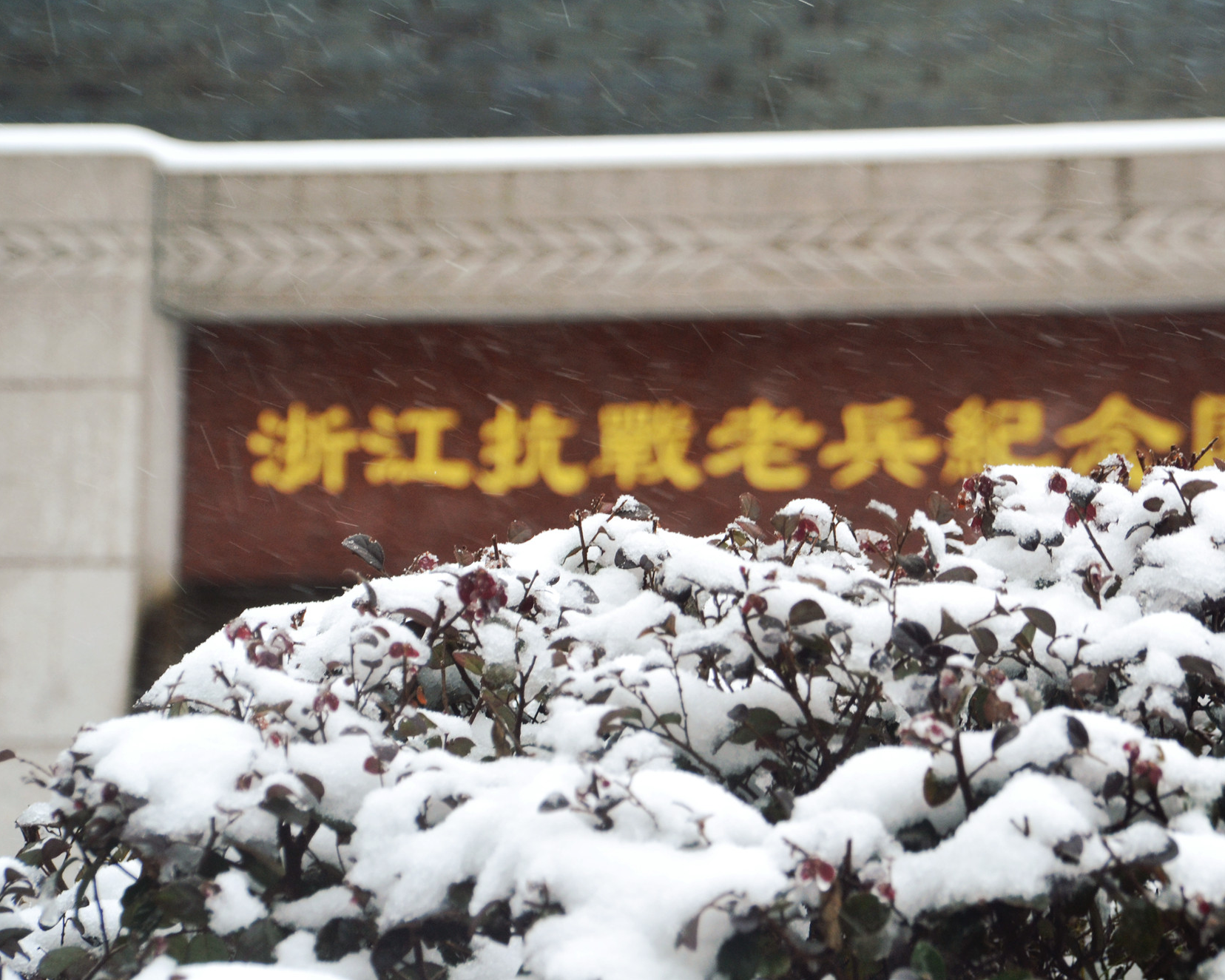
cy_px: 488
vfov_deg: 8.3
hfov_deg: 10.3
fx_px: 6780
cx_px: 636
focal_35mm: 187
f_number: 5.3
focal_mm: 110
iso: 640
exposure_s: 1/125
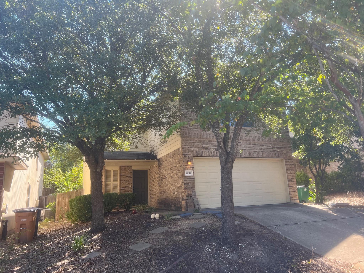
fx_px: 273
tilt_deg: +13.3
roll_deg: +4.1
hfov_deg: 67.3
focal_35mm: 26
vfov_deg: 53.1
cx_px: 182
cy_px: 136
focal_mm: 5.7
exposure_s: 1/478
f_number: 1.5
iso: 50
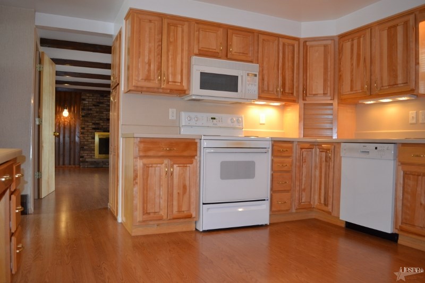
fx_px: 319
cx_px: 212
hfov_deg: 67.4
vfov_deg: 47.9
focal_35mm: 27
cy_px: 142
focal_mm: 18
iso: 720
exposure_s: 1/60
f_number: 3.5
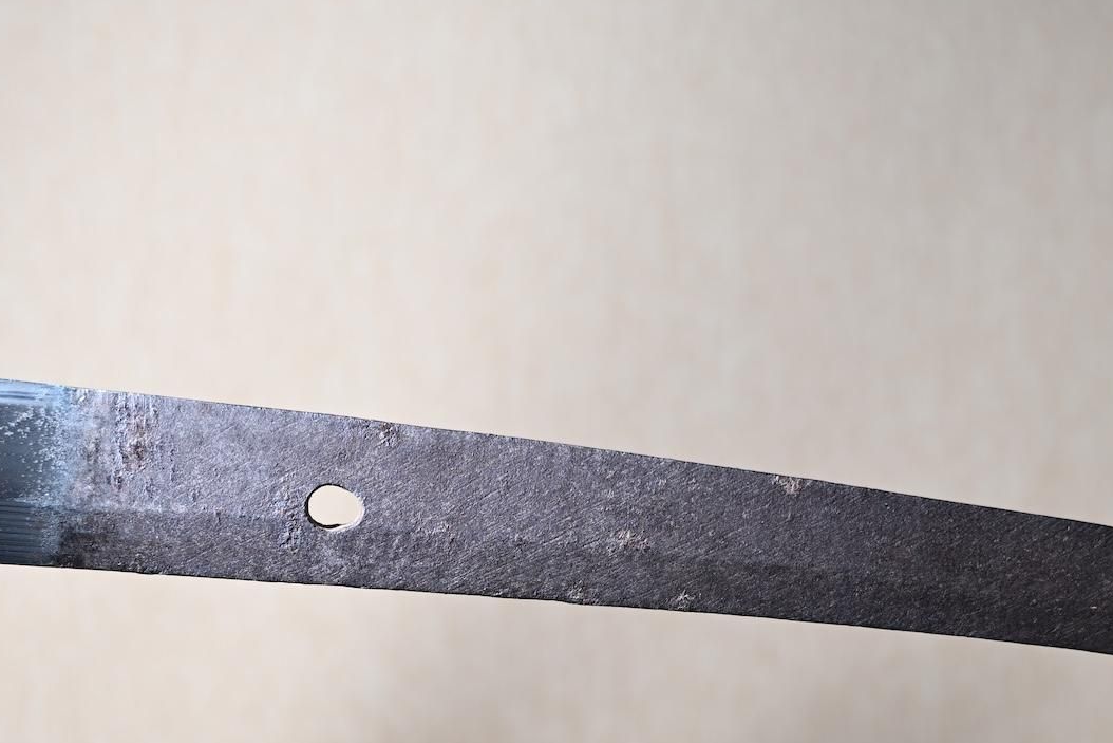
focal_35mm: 86
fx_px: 2649
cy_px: 449
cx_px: 511
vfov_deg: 15.9
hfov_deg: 23.7
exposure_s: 1
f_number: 4.5
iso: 100
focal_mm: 43
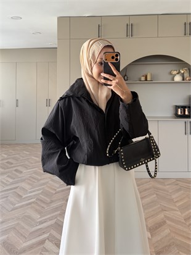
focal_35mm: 24
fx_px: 176
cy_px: 128
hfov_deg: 56.8
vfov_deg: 71.6
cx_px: 96
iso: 160
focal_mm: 6.76
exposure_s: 1/121
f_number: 1.78
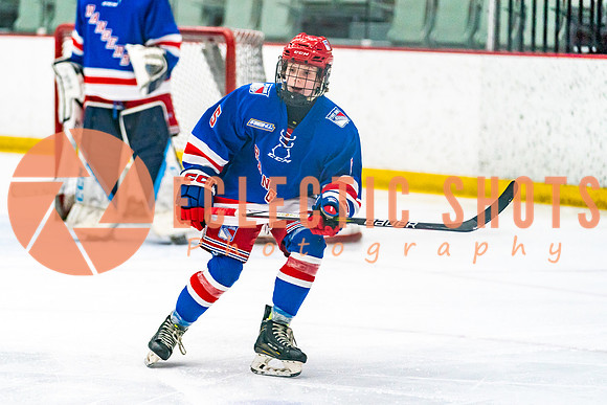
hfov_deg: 11.9
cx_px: 227
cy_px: 218
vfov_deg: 7.9
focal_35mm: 173
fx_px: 2915
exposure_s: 1/1000
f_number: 2.8
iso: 3200
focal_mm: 134
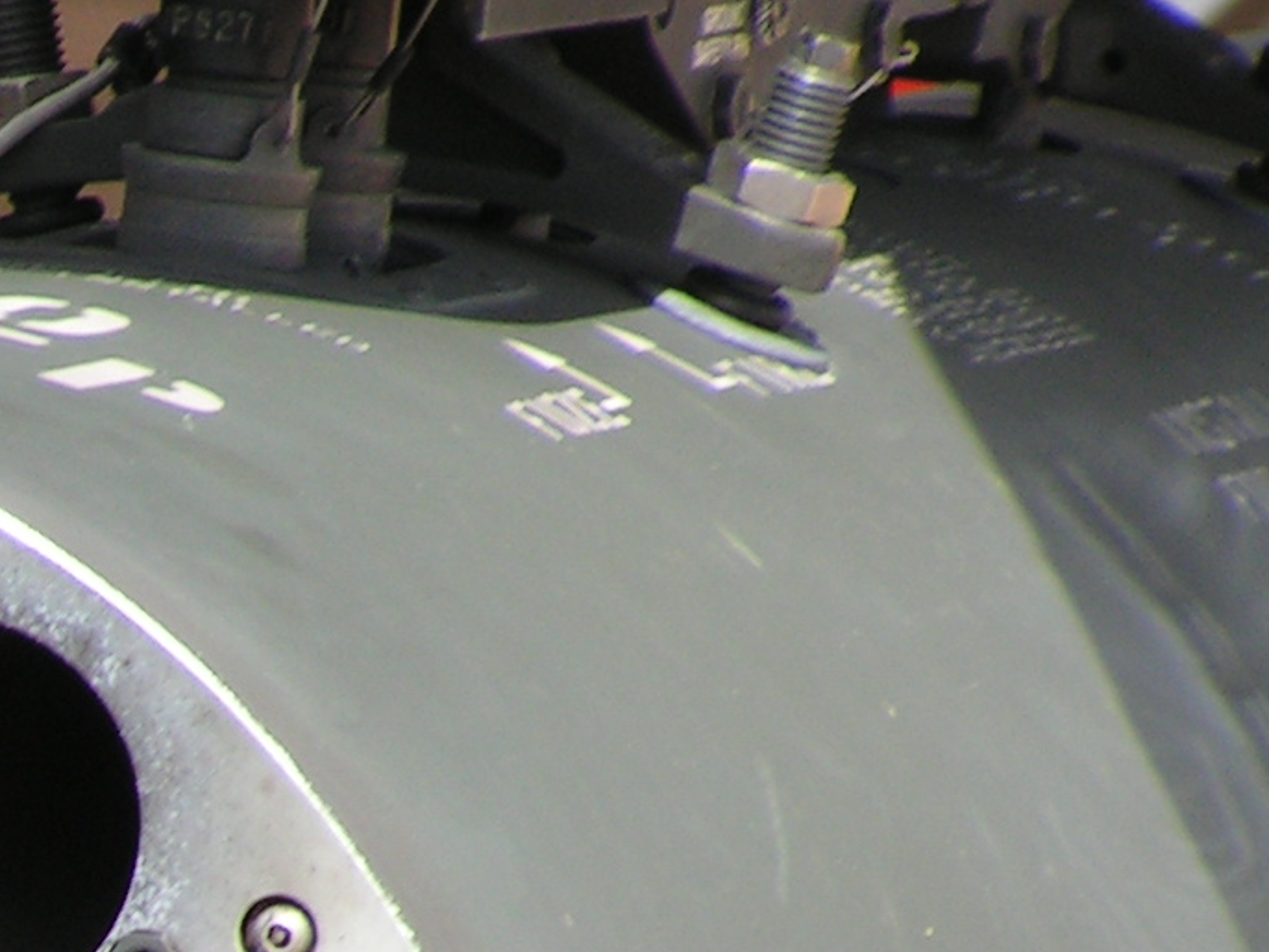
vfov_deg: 1.4
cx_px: -642
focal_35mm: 1079
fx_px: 39569
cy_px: 1440
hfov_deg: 1.8
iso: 50
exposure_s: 1/400
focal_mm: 54.1
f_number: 4
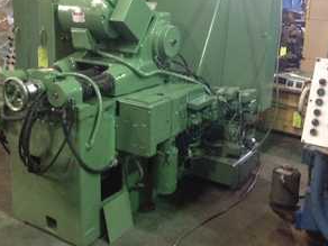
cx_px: 148
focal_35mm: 48
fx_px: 455
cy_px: 91
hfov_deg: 39.6
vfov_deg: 30.1
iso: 800
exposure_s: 1/15
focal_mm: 4.28
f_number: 2.4
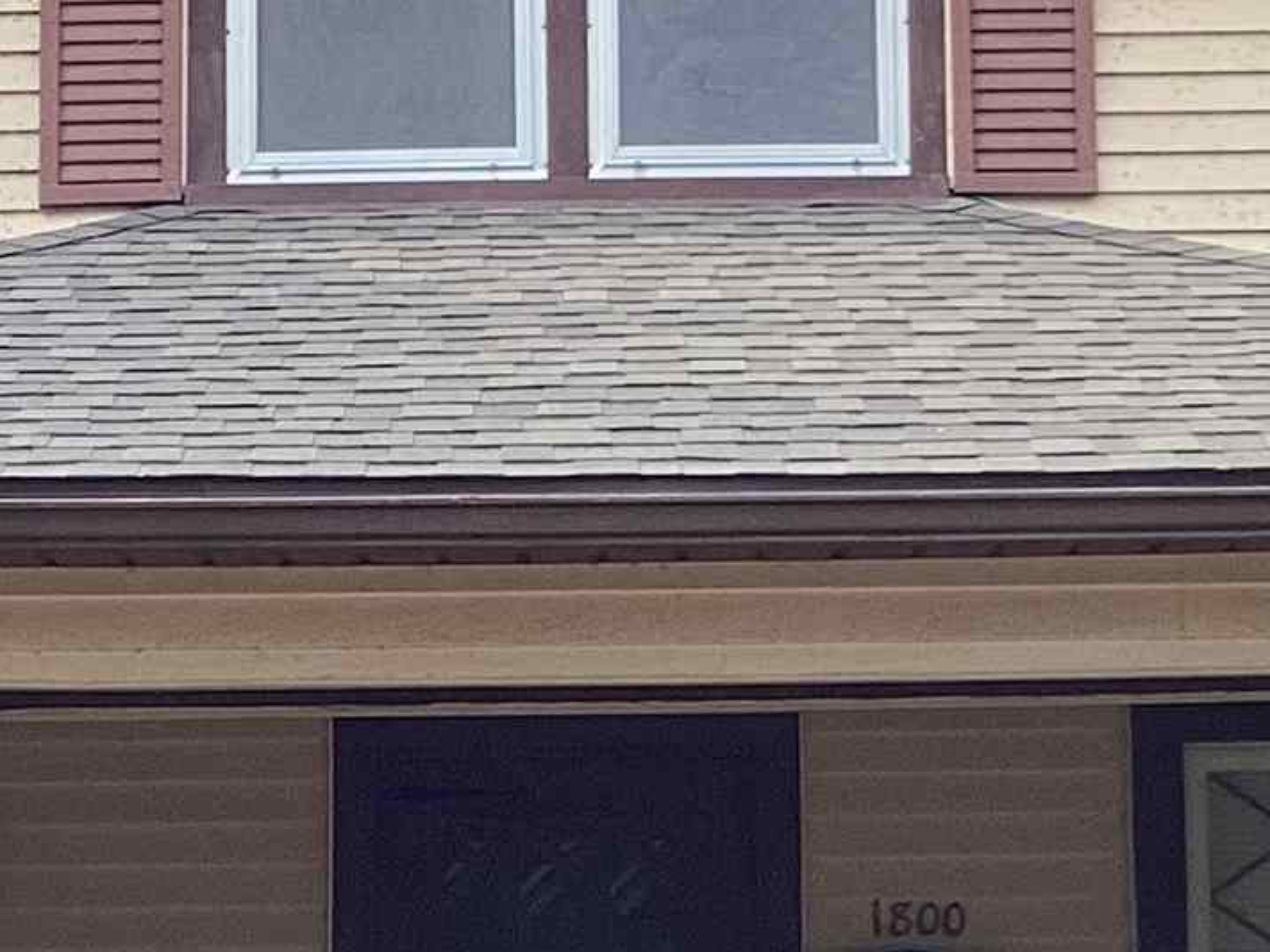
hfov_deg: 14.7
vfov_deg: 11.0
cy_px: 729
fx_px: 4915
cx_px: 513
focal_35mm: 134
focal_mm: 3.3
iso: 25
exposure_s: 1/281
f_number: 2.4
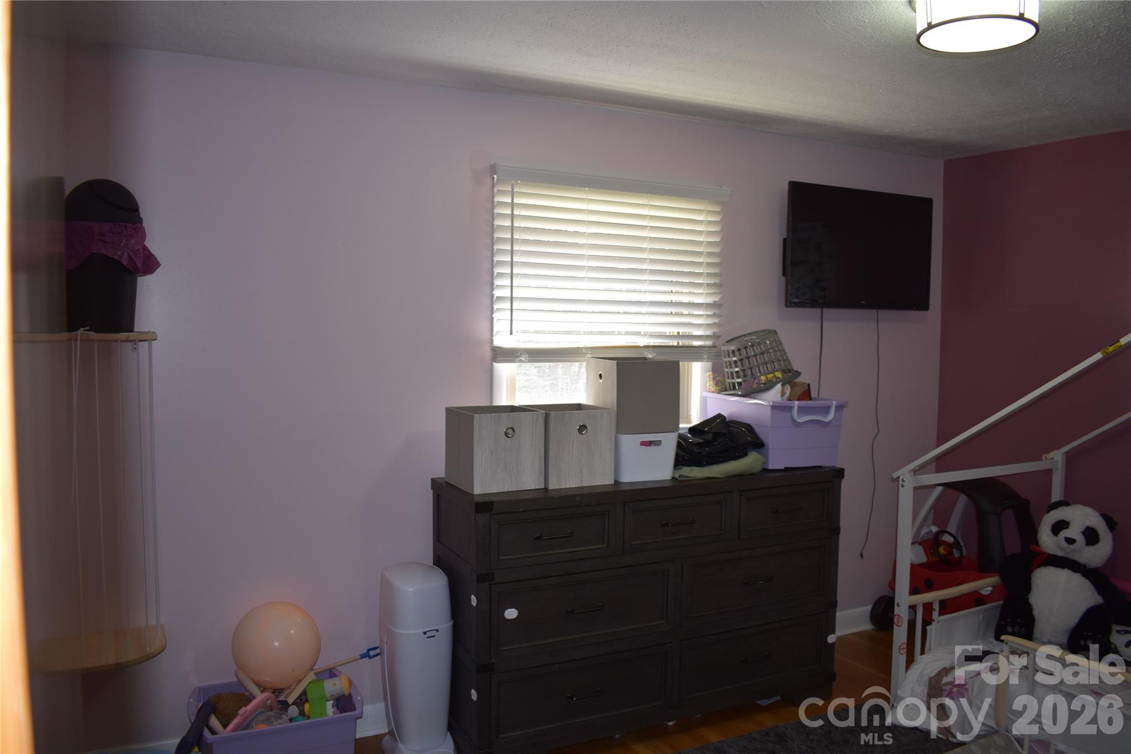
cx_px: 566
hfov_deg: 67.4
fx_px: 848
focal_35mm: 27
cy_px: 377
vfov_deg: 47.9
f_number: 3.5
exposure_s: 1/60
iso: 250
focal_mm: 18
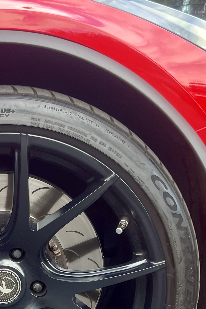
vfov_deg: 27.7
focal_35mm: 71
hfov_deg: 18.6
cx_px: -4
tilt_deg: -18.9
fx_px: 609
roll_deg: +0.1
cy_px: 261
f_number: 1.5
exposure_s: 1/182
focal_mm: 5.7
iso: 40
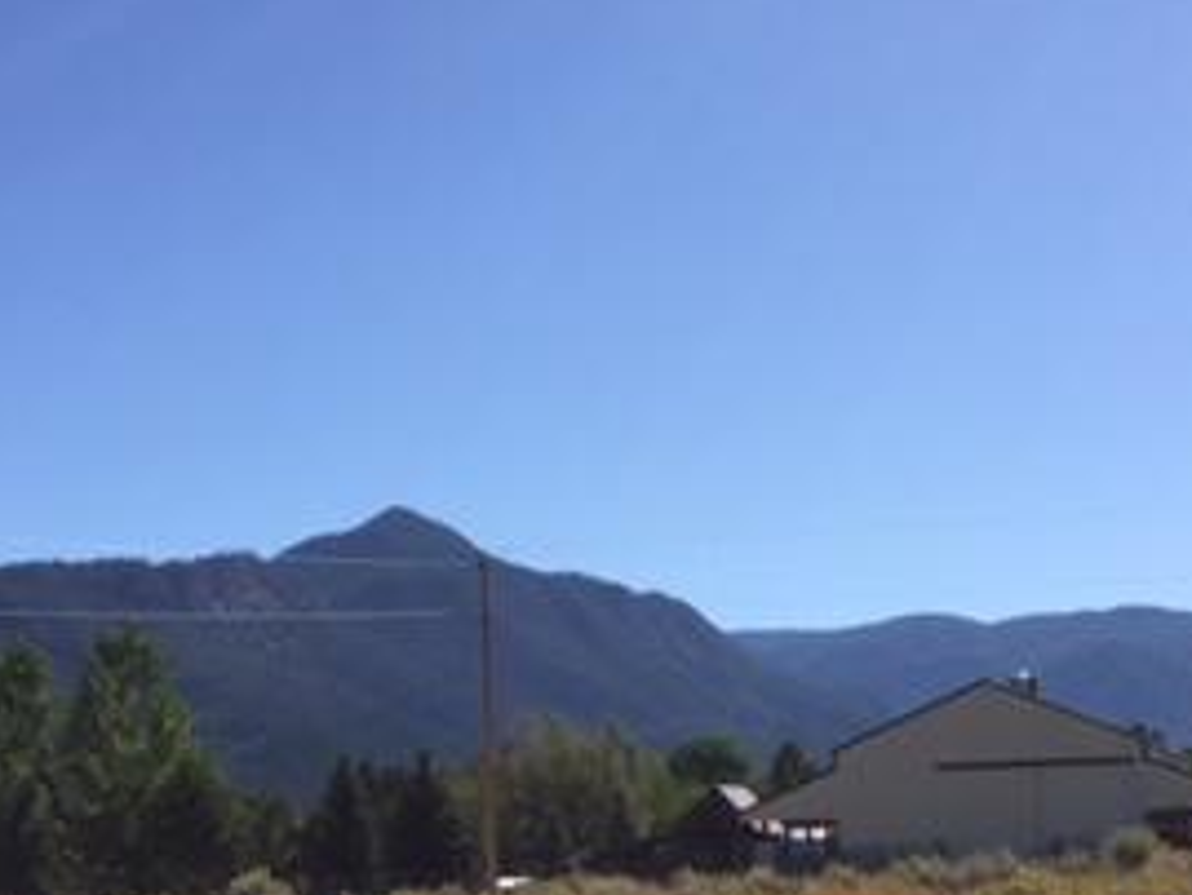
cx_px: 549
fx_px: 2377
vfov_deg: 20.4
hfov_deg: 28.1
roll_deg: -1.0
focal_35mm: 69
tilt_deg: -1.2
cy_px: 961
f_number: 2.2
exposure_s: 1/2825
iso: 32
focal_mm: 4.15
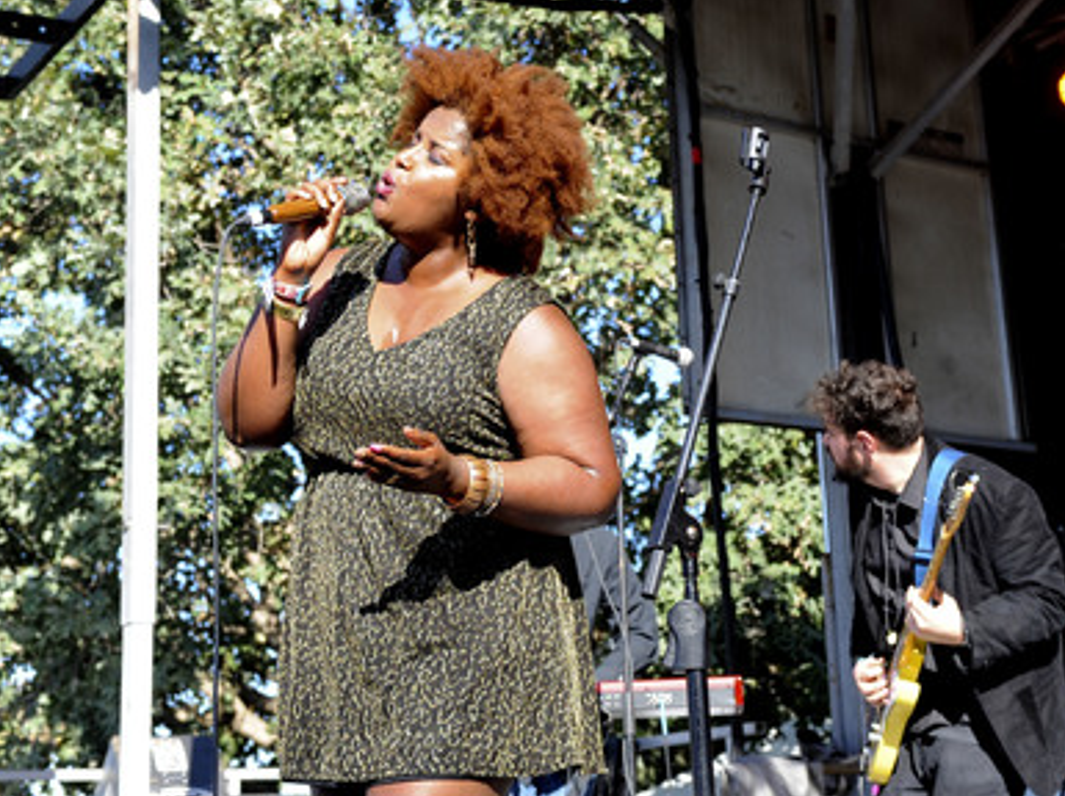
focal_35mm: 54
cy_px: 392
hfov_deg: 35.5
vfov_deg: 27.0
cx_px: 595
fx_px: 1660
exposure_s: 1/640
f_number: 4.5
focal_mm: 48
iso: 800
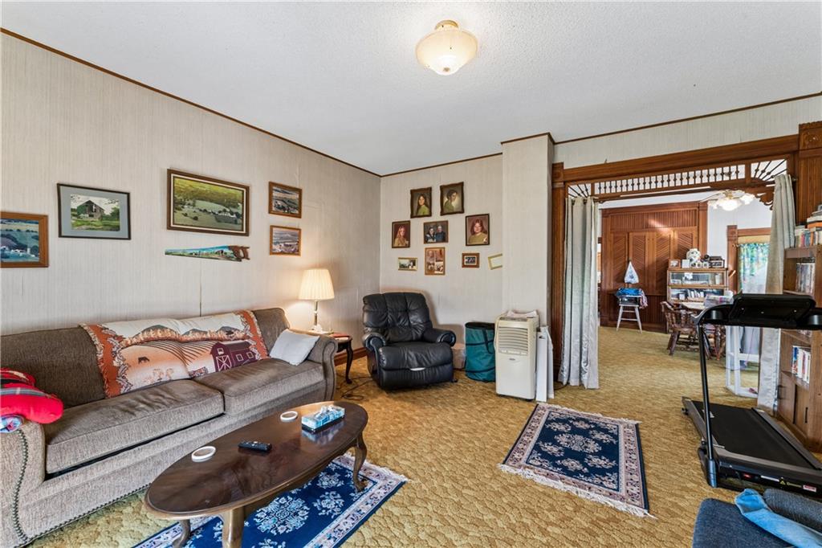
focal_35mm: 14
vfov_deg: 81.2
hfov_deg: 104.3
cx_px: 411
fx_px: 320
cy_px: 274
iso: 400
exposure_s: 1/2.5
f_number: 13
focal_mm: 14
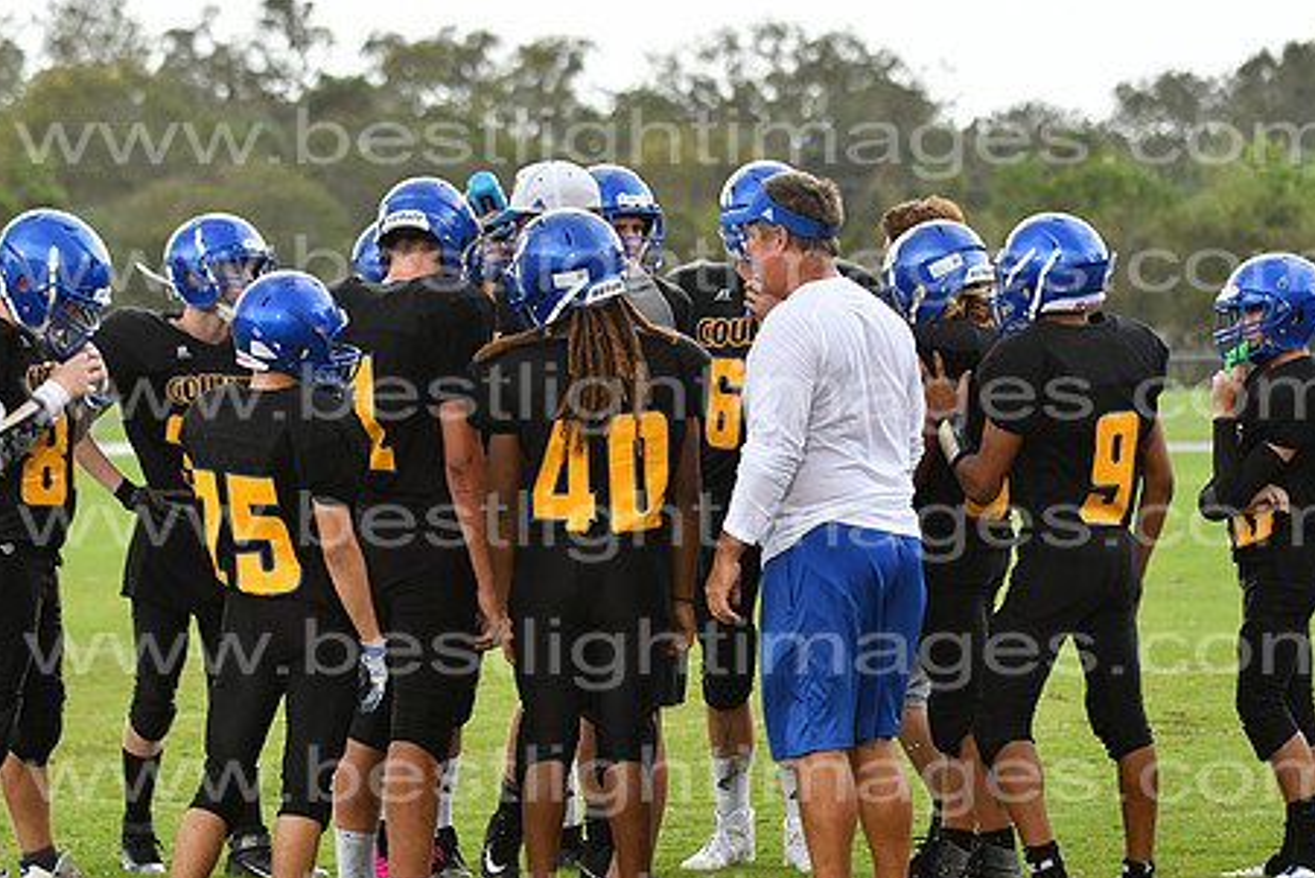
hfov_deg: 7.6
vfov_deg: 5.1
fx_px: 9865
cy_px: 462
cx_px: 685
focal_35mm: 270
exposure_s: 1/1000
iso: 1000
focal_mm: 140
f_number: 3.5
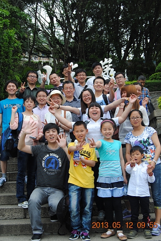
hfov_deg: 31.3
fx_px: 288
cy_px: 120
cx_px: 79
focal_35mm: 43
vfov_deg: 45.4
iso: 160
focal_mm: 26
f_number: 5.6
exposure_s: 1/125
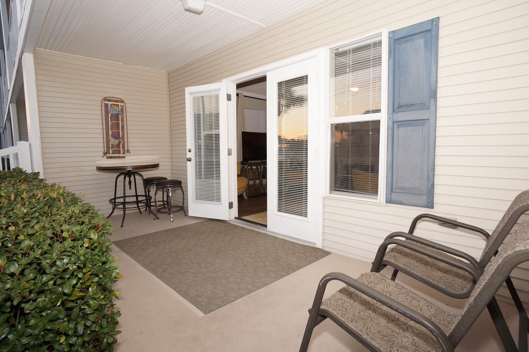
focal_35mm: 18
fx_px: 264
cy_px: 176
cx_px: 264
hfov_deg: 90.1
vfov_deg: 67.3
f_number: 4
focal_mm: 12
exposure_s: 1/60
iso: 125
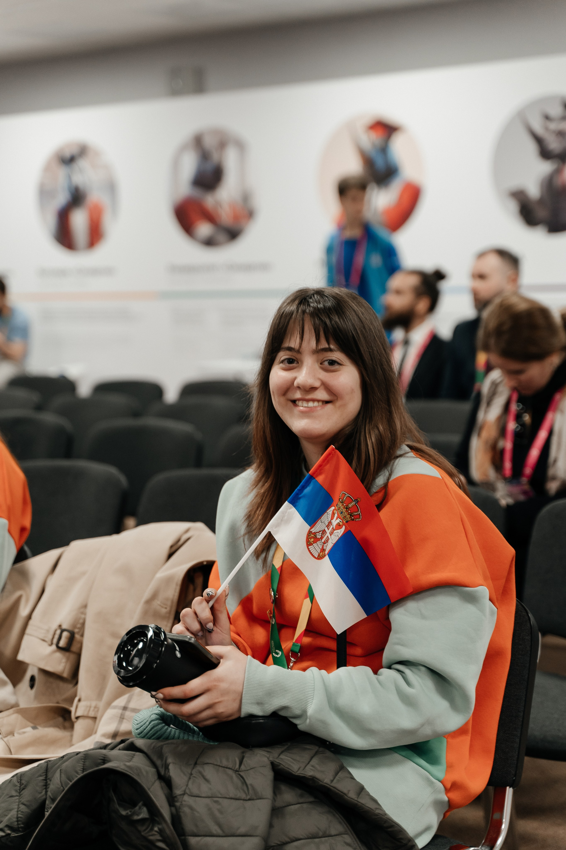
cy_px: 425
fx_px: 1533
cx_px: 283
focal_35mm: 65
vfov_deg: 31.0
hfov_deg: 20.9
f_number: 2.8
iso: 1000
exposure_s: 1/100
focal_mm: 65
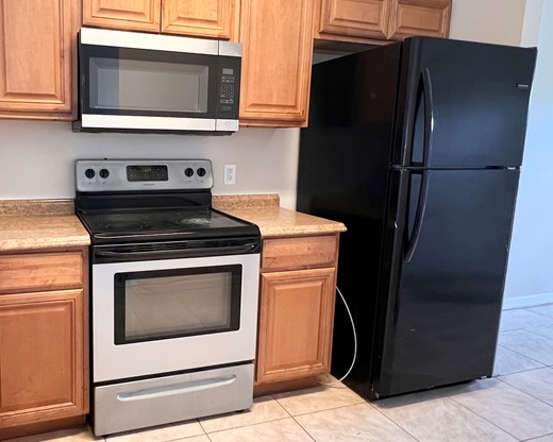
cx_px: 165
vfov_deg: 56.8
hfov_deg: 65.4
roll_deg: -0.7
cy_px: 210
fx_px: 409
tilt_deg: -8.5
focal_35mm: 25
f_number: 1.8
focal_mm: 1.57
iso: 320
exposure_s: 1/60
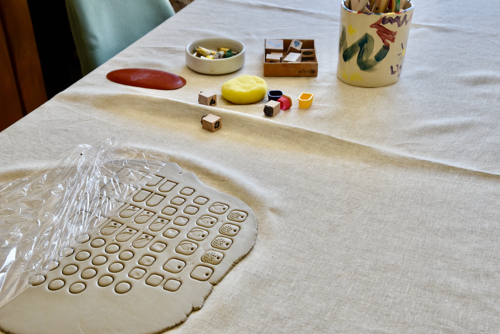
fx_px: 667
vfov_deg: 28.1
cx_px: 250
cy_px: 167
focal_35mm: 48
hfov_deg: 41.1
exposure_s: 1/50
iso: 720
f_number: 11
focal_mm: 48
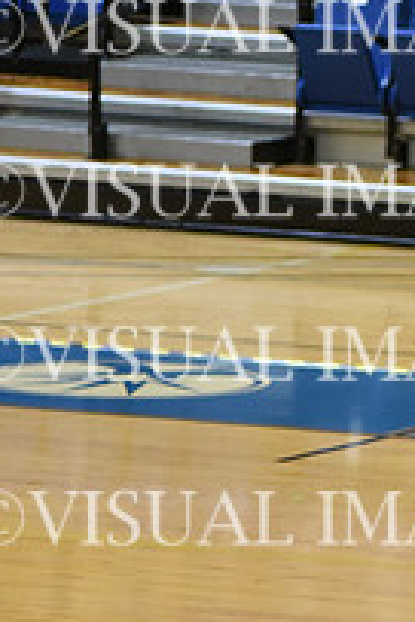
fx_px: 9838
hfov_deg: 2.4
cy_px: 436
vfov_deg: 3.6
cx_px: 557
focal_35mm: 569
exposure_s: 1/1000
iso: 8000
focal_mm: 200
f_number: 2.8
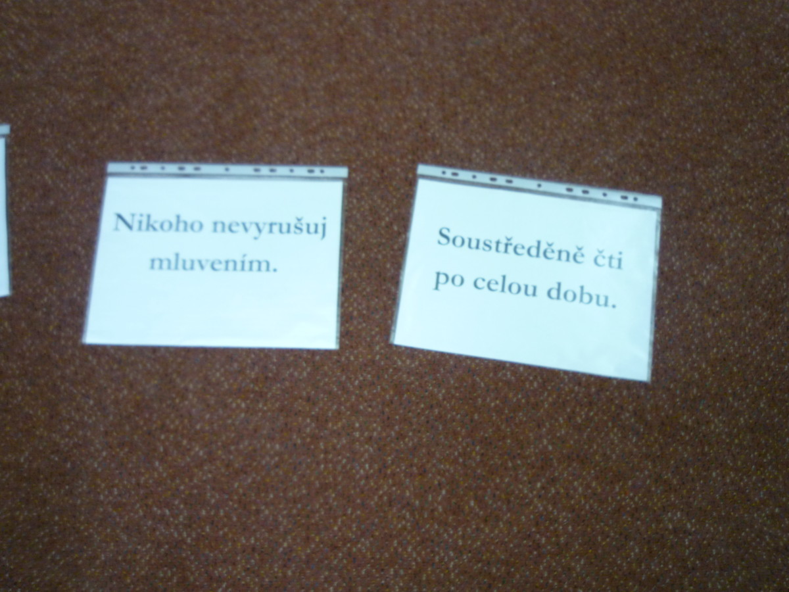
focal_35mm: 25
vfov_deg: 54.9
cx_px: 394
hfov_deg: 69.4
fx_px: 570
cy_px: 296
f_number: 2.8
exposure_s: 1/30
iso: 250
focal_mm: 4.4
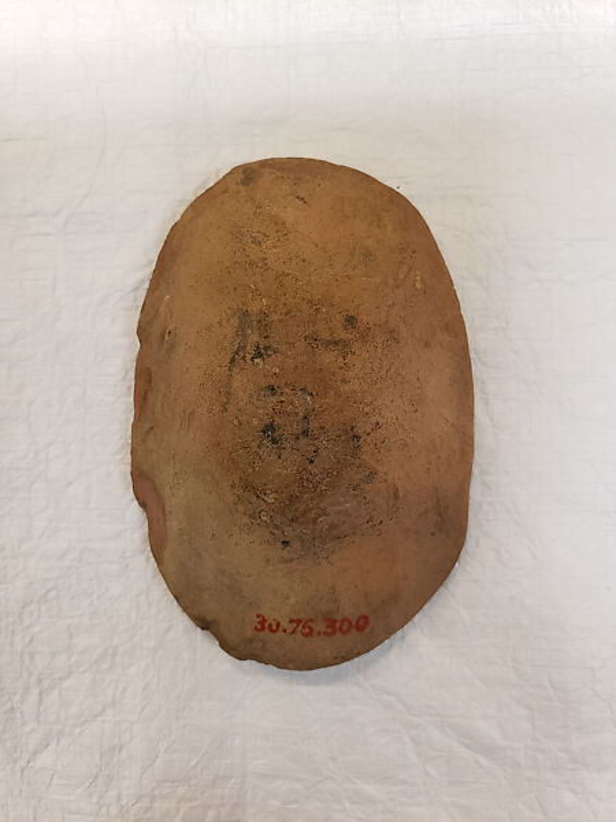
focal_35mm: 26
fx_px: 617
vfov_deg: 67.3
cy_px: 411
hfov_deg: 53.1
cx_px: 308
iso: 250
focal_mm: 4.3
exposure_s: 1/60
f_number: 2.4
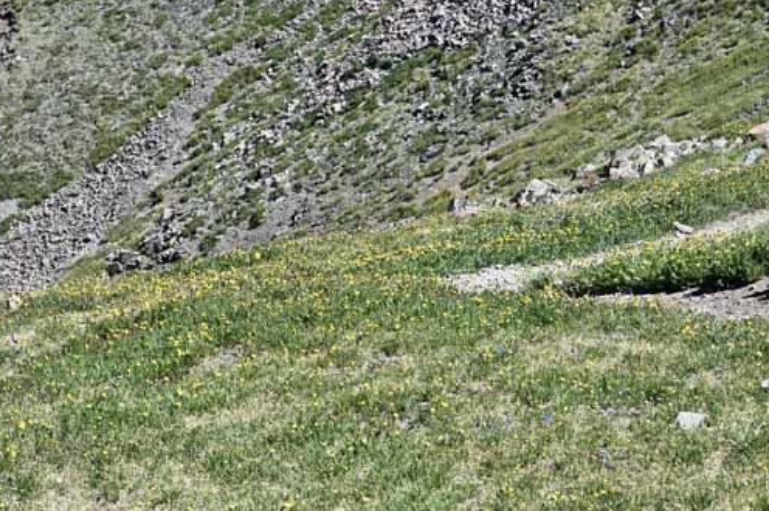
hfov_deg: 13.7
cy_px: 134
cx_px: 257
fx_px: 3202
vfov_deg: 9.1
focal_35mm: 150
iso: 64
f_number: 11
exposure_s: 1/100
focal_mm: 93
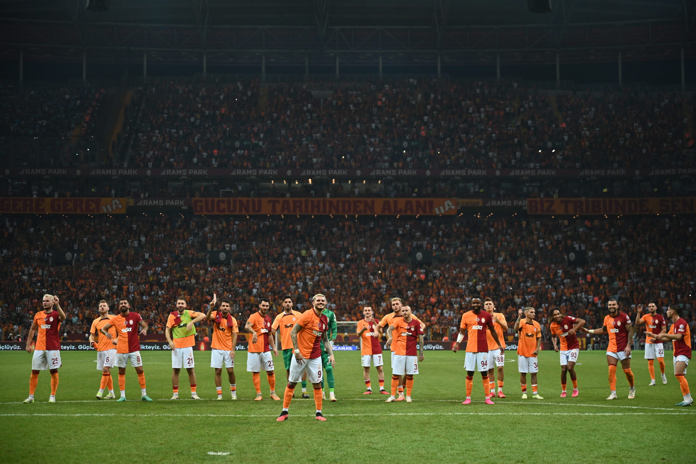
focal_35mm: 60
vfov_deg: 22.6
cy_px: 232
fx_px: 1160
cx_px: 348
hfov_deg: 33.4
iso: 1250
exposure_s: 1/1250
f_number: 2.8
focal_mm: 60
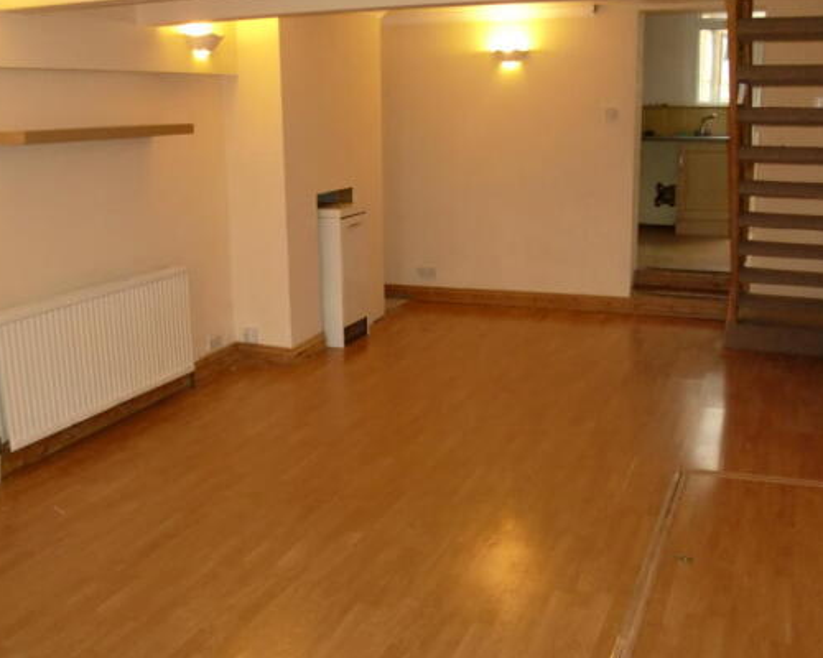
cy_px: 351
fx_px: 999
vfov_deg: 36.5
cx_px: 402
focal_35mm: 41
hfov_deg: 44.8
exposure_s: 1/30
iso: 400
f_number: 2.8
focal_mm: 6.3
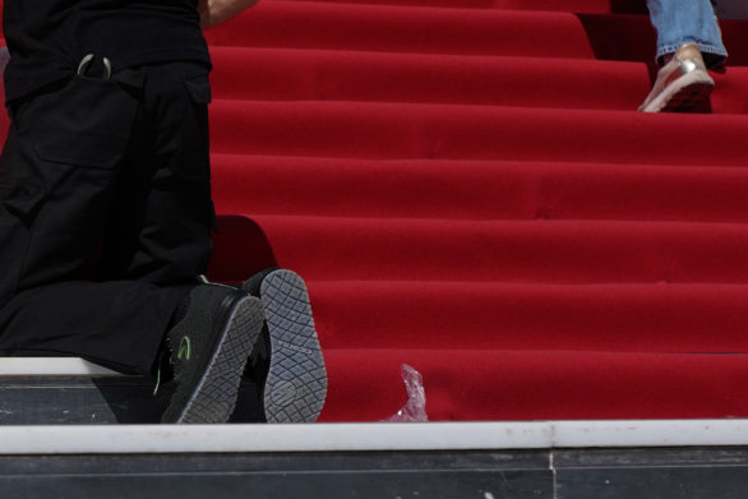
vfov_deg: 6.1
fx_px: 4717
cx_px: -858
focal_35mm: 227
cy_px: 327
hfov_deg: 8.5
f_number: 5
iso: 100
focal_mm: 52
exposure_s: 1/1600
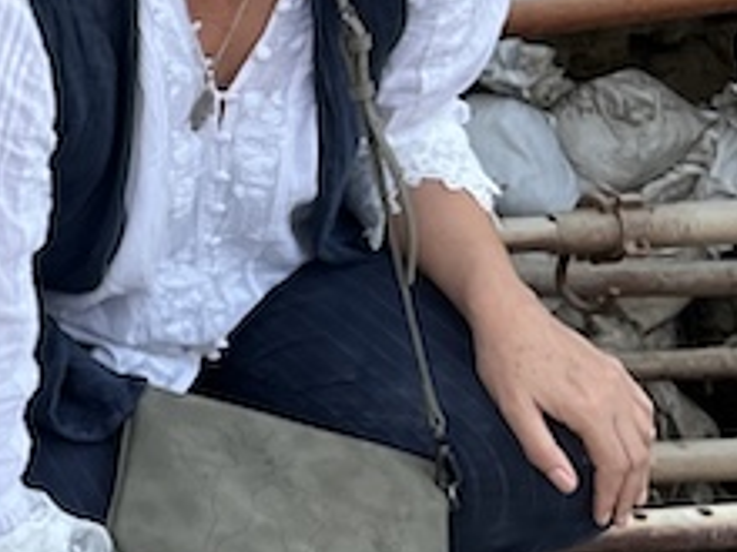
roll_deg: -1.1
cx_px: -623
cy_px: 194
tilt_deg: -31.5
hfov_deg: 14.5
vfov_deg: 12.5
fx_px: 2512
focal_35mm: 118
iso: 125
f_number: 1.6
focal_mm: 5.1
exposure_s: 1/121
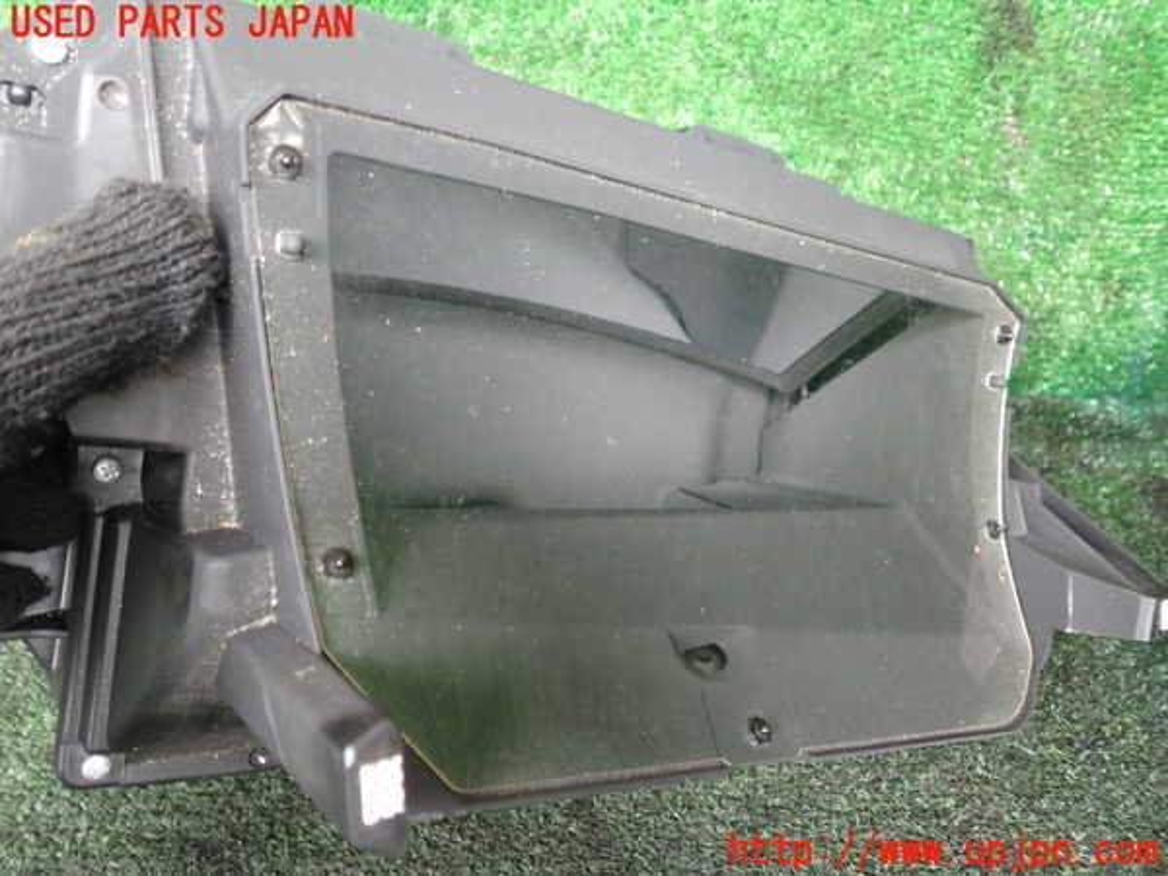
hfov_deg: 60.0
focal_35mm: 30
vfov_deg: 46.8
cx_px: 584
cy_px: 438
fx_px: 1012
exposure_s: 1/50
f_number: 2.3
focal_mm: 5.4
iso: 200
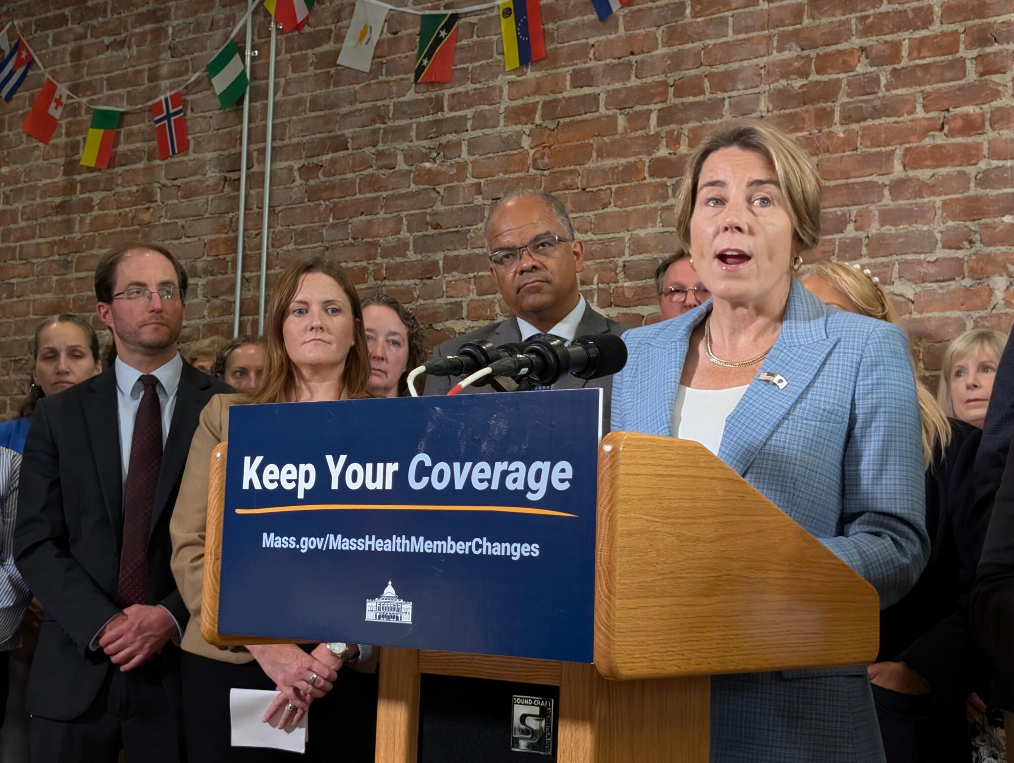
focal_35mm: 49
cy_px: 382
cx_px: 507
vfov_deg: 29.7
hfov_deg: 38.9
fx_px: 1437
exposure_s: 1/329
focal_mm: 6.9
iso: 782
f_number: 1.68
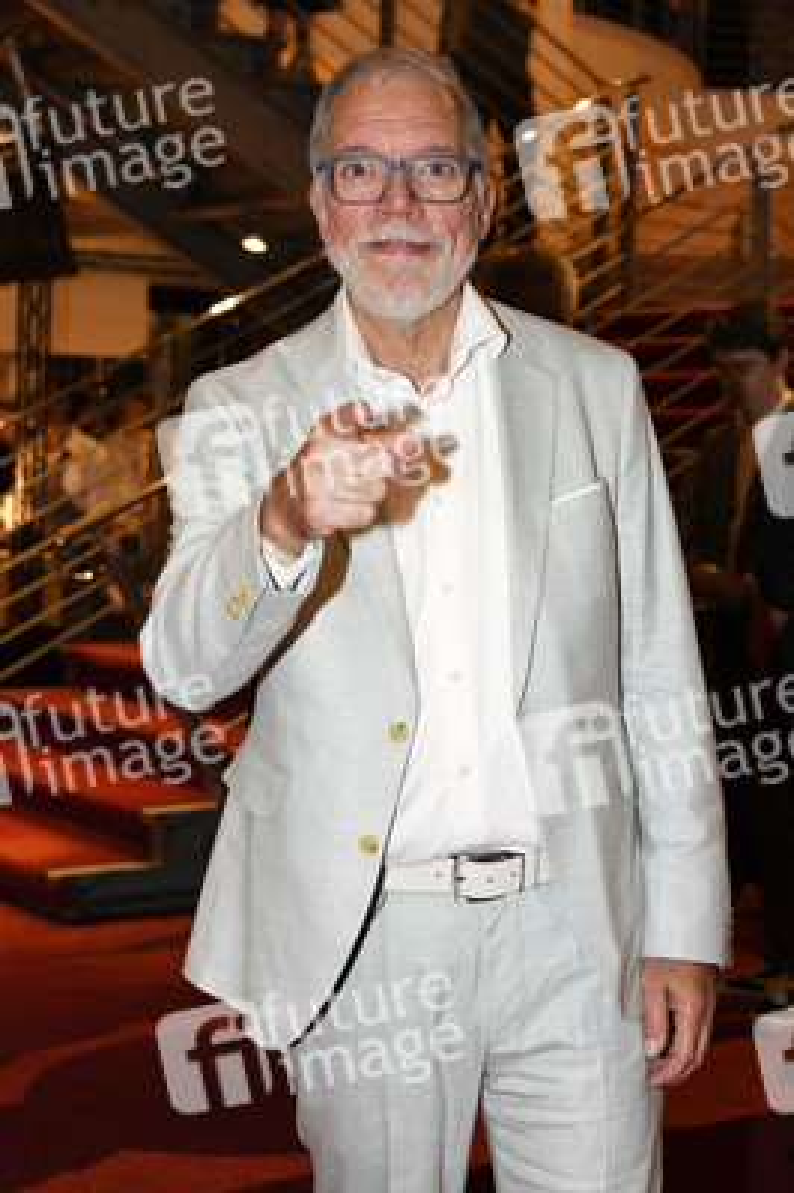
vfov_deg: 38.2
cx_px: 397
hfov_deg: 25.9
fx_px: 1723
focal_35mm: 52
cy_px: 596
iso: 1250
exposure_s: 1/80
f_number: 5.6
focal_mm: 52
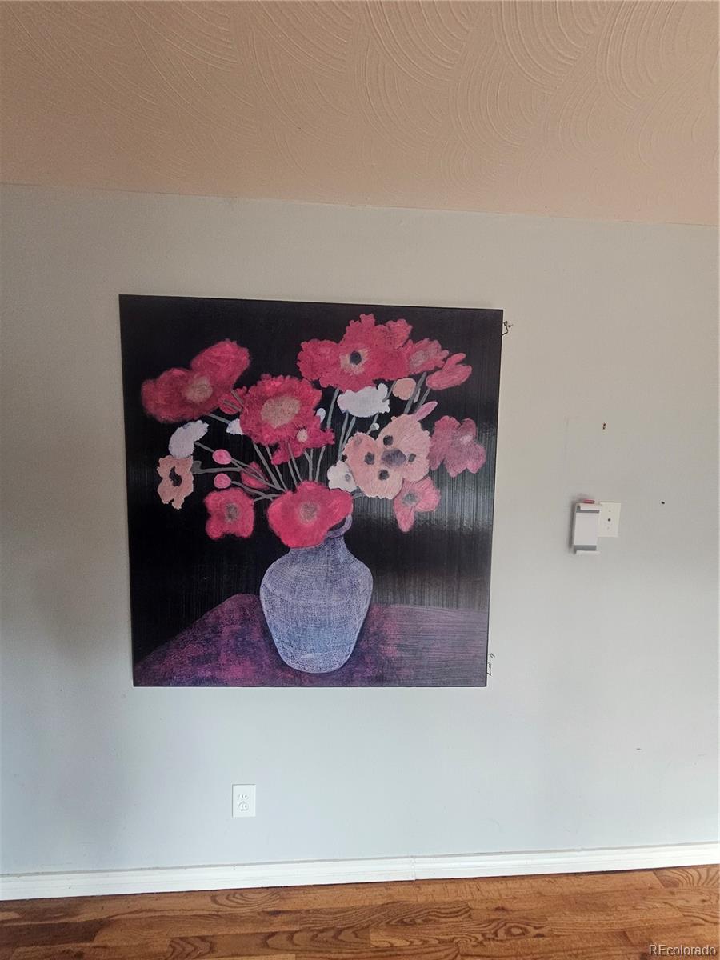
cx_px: 360
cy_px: 480
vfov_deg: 106.2
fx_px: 361
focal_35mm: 13
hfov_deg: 89.9
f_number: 2.2
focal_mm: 2.2
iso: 400
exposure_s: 1/59
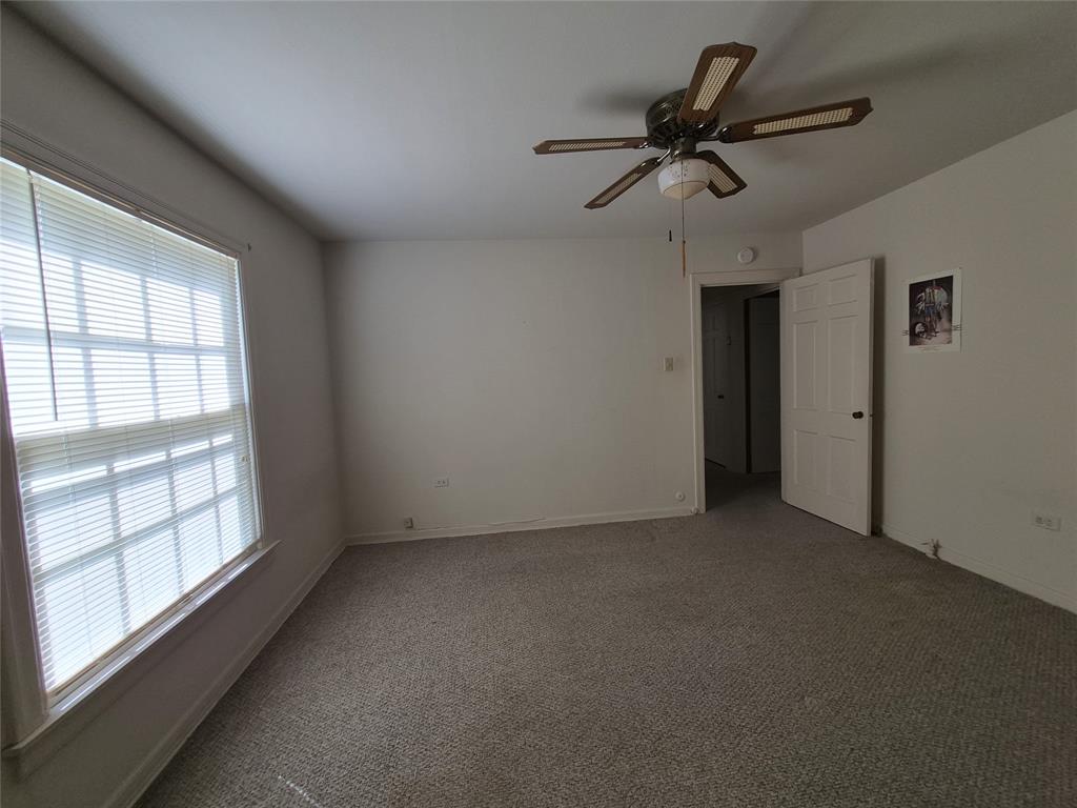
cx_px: 538
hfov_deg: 106.2
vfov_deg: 89.9
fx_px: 404
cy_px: 404
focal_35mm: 13
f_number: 2.2
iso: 40
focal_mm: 1.74
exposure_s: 1/169
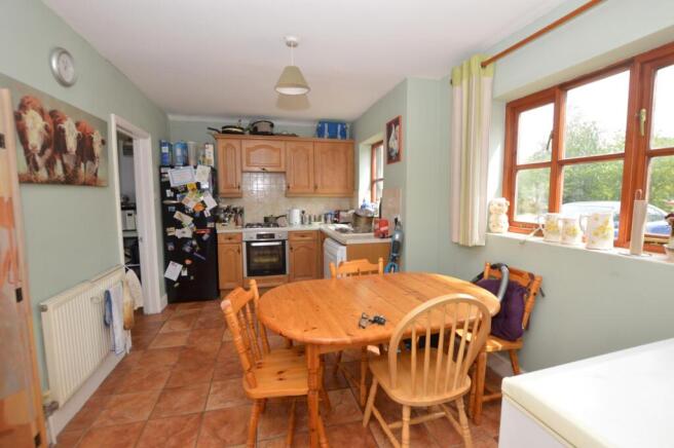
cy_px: 224
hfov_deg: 100.4
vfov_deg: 77.2
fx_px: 281
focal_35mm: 15
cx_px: 337
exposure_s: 1/125
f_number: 5.6
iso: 280
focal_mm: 10
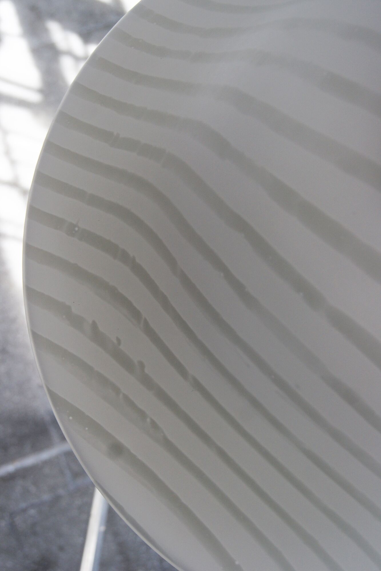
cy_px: 286
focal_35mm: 45
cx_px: 190
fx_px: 714
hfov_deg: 29.9
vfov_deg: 43.6
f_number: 5.6
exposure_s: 1/160
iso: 400
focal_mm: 30
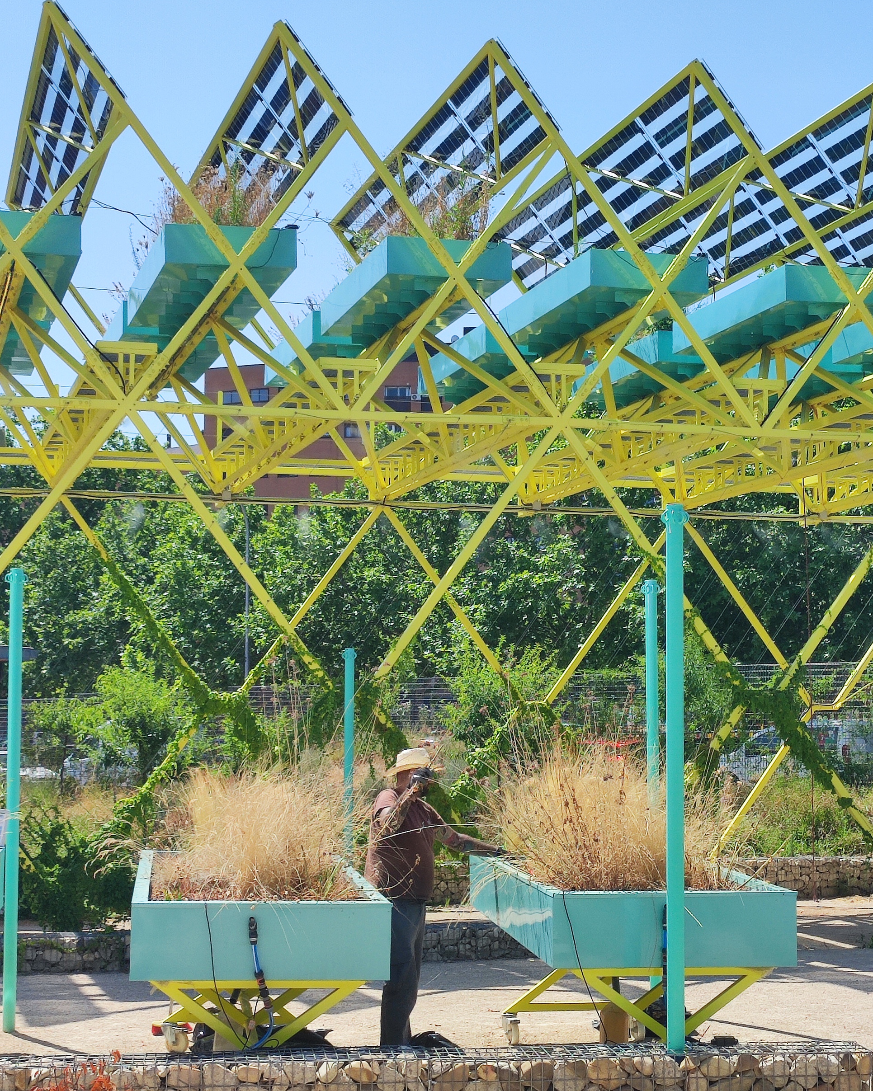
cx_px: 434
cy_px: 576
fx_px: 872
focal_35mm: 27
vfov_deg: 64.0
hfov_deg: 53.2
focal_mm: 4.7
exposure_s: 1/764
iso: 50
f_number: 1.79
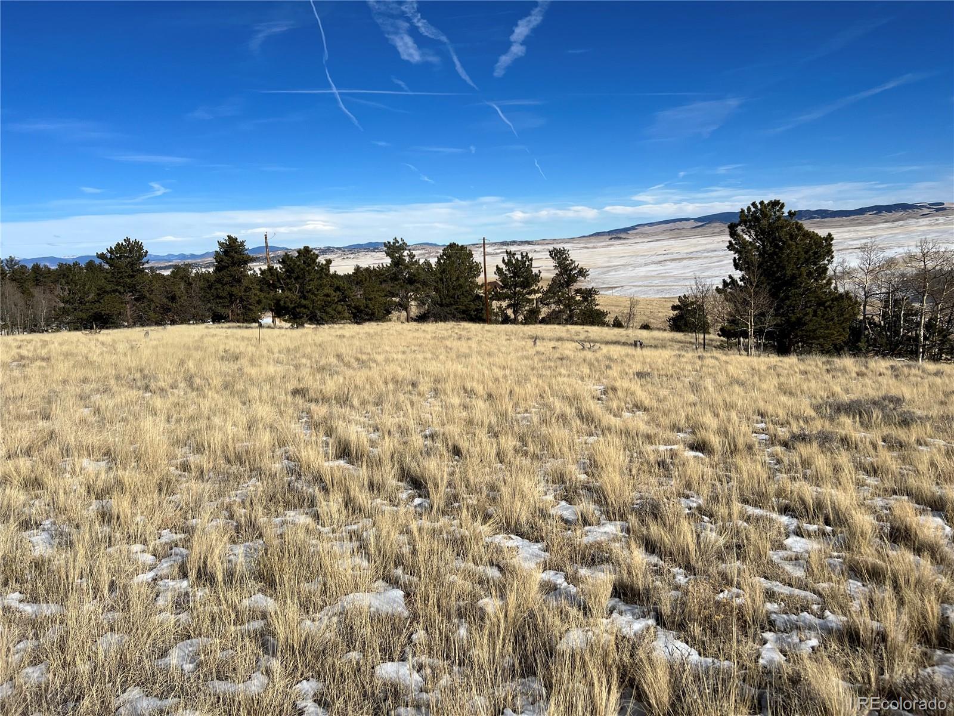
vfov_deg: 53.1
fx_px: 717
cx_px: 477
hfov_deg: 67.3
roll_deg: +3.3
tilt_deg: -8.8
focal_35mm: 26
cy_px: 358
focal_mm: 5.7
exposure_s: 1/8696
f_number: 1.5
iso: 50
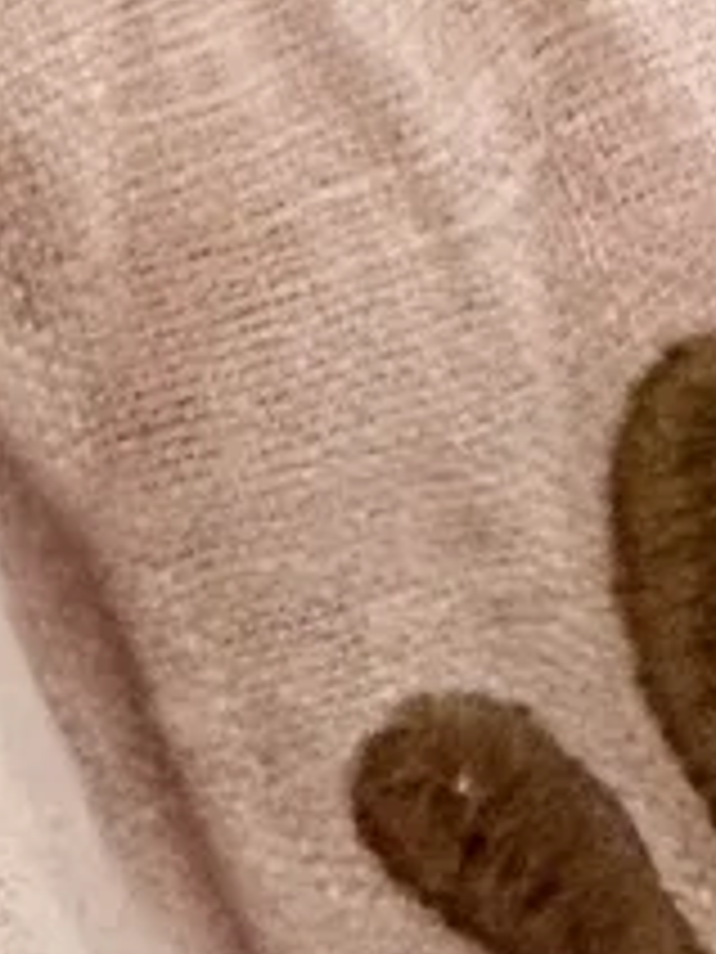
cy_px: -1557
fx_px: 4992
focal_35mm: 181
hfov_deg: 8.0
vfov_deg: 9.4
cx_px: -513
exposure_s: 1/60
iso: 640
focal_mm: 2.22
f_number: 2.2
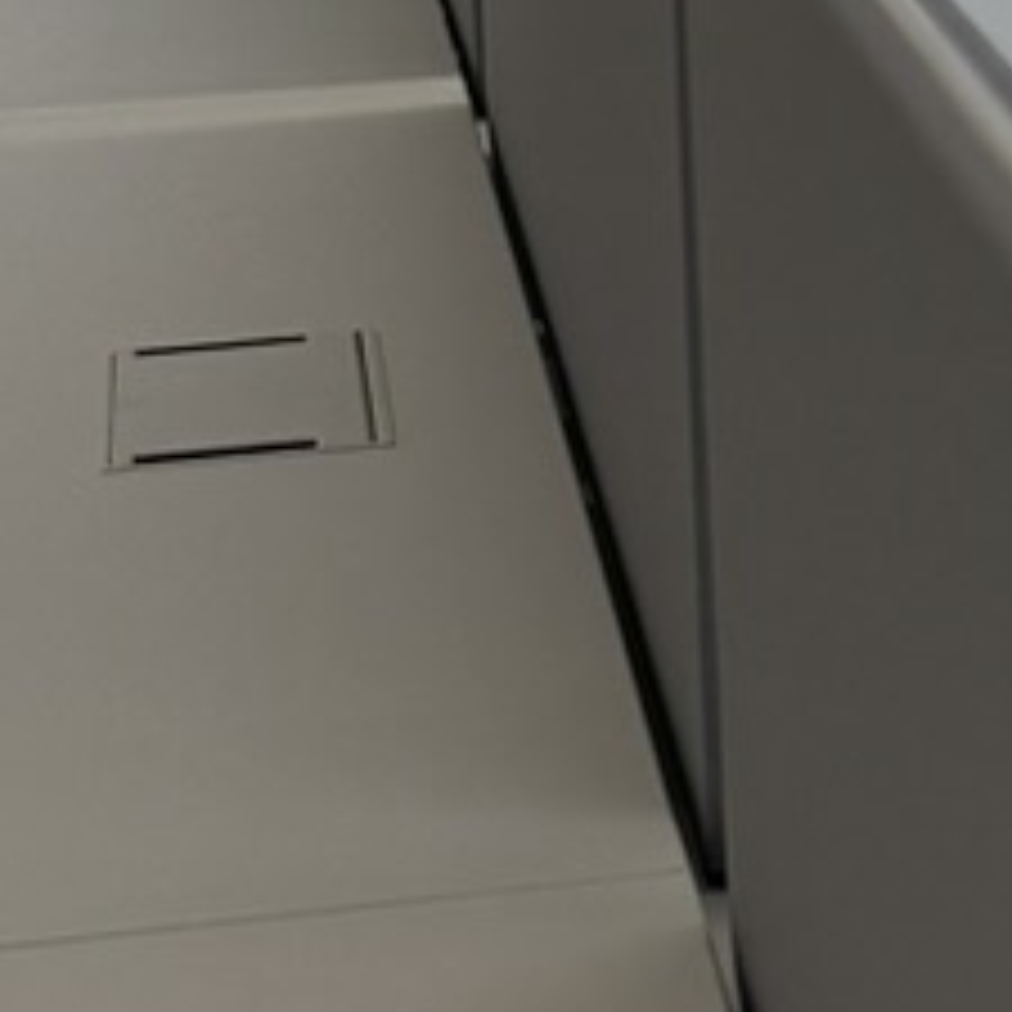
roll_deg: +1.6
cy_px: -472
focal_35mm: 193
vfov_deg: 8.9
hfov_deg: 8.8
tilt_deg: -3.9
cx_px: 1691
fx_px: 6384
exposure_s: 1/425
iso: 80
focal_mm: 6.76
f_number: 1.78
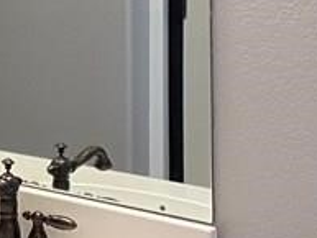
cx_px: -409
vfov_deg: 10.4
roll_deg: +1.1
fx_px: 1265
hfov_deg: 11.9
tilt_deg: -1.8
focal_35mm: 138
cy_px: -107
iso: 80
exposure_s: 1/60
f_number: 1.8
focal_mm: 4.25
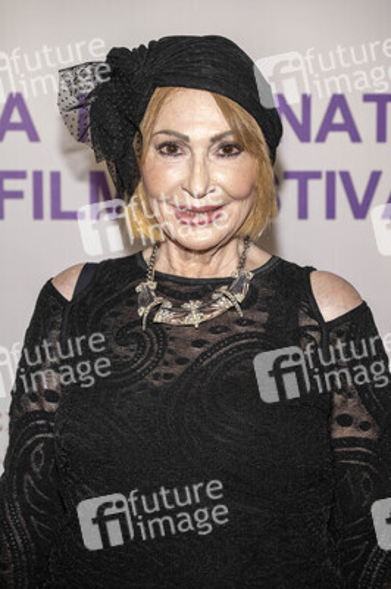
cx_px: 196
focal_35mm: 101
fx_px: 1648
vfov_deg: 20.2
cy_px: 294
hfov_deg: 13.5
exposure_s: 1/200
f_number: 6.3
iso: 800
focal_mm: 101
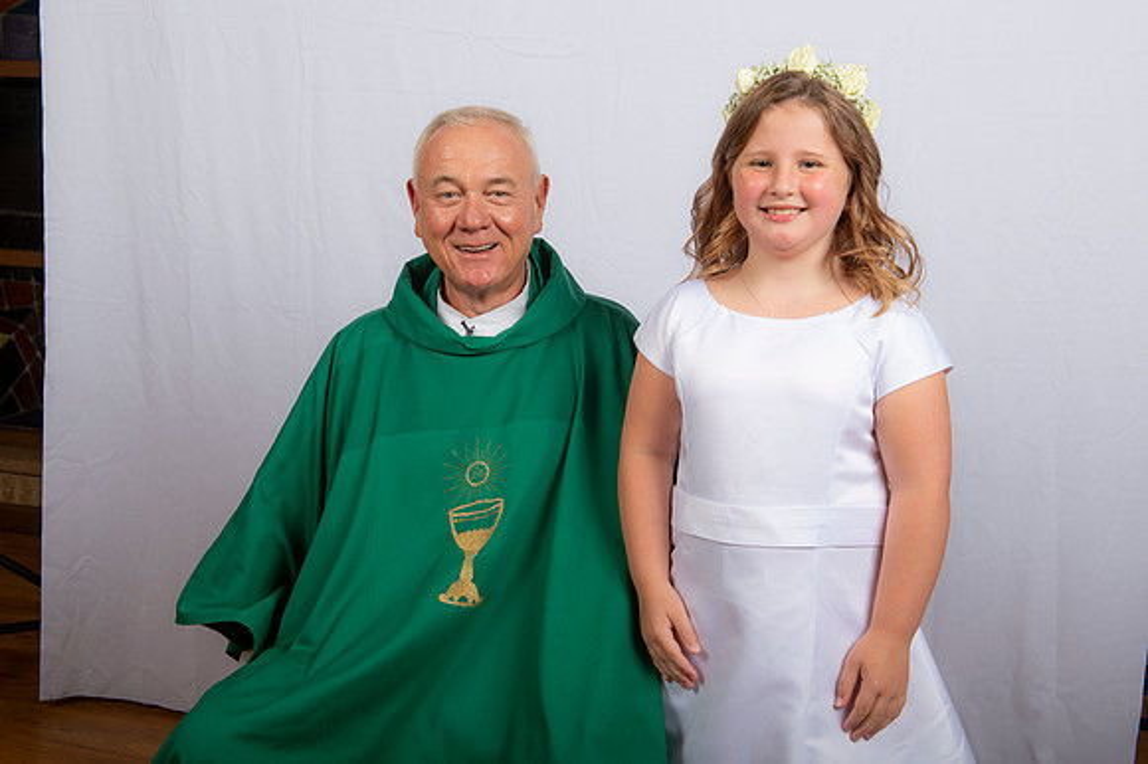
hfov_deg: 41.1
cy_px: 382
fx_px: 1530
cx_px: 574
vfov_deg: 28.0
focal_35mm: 48
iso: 320
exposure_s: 1/200
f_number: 8
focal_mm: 48
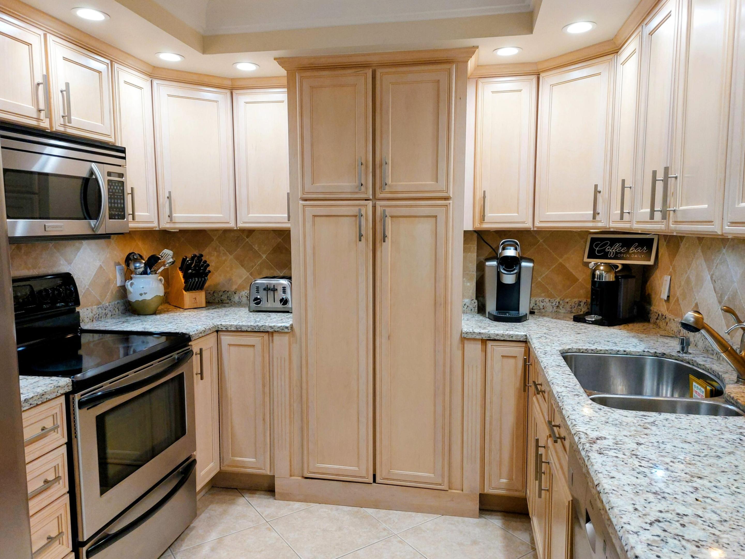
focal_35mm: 24
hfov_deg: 71.6
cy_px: 280
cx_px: 372
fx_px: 516
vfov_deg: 56.8
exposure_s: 1/120
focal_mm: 5.23
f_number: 1.8
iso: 160
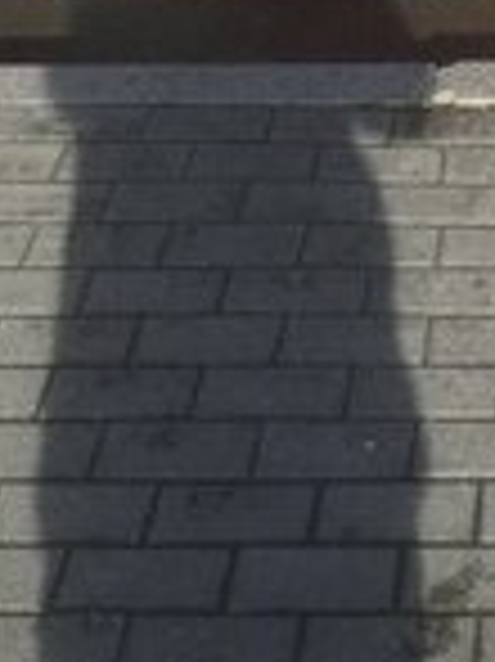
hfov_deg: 14.6
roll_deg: +0.9
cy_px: -387
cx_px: 603
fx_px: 1871
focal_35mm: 98
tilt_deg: -17.6
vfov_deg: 17.6
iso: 25
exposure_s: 1/1709
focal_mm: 4.15
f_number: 2.2
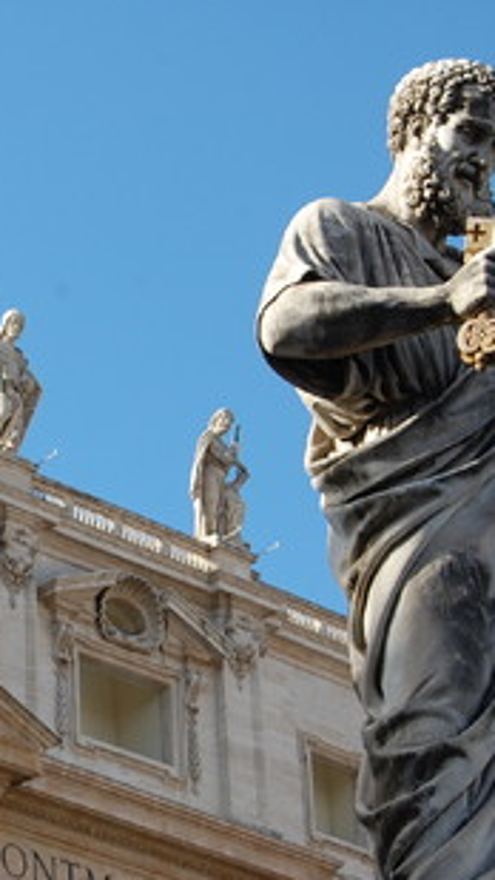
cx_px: -60
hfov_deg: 8.6
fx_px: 3261
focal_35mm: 140
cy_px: 453
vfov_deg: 15.4
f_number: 8
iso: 200
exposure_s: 1/200
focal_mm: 55
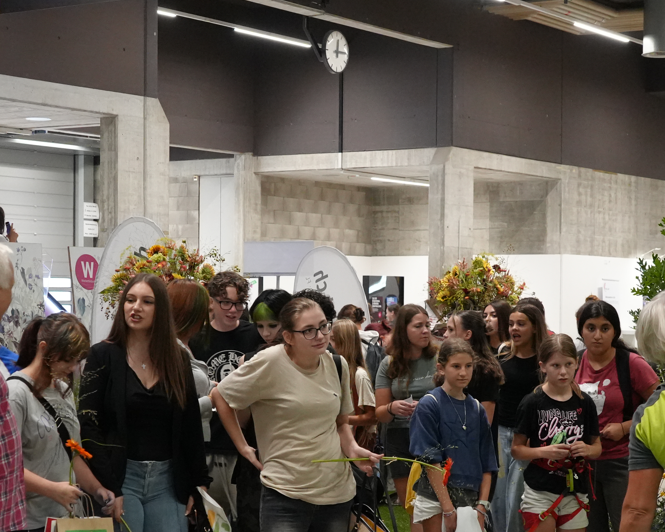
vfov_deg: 18.4
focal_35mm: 83
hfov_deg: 23.0
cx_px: 353
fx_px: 1633
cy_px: 379
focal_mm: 28
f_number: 4
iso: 4000
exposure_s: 1/160
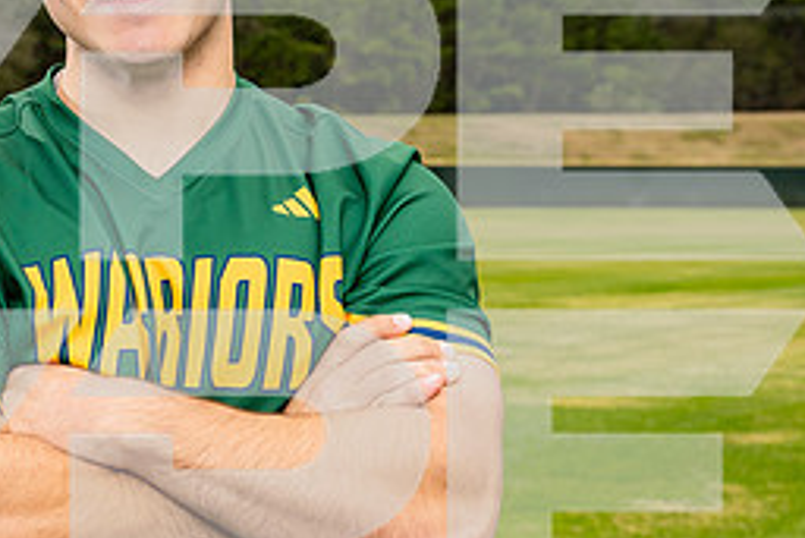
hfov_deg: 21.2
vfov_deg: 14.6
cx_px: 19
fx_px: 2081
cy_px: 96
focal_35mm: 93
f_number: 5.6
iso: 400
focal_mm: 41
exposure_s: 1/250
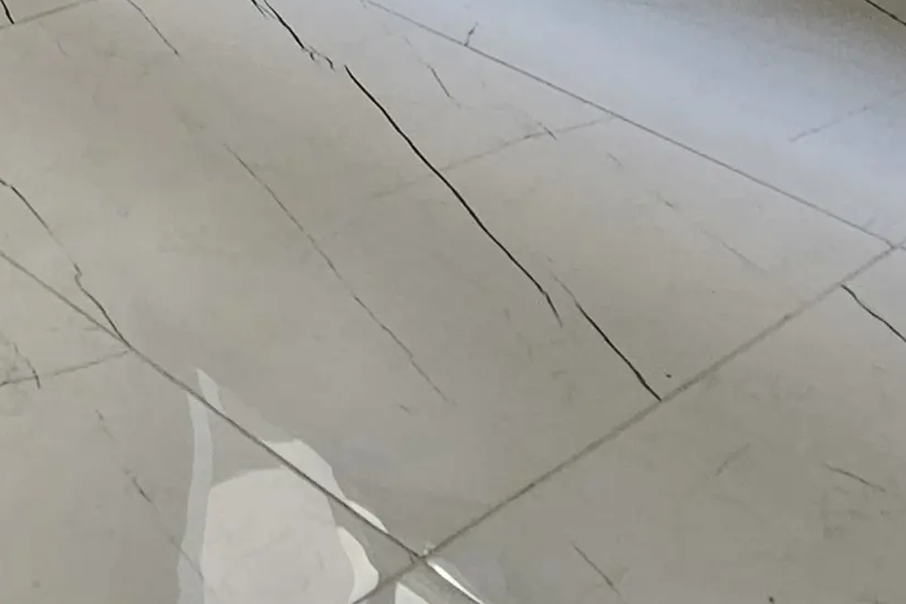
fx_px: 1661
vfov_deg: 14.7
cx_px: -342
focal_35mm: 66
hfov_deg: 25.3
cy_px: -772
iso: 100
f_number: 2.2
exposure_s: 1/60
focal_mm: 2.2
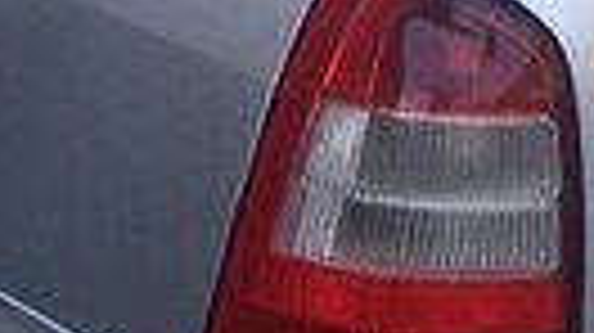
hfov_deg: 11.9
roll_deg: -4.2
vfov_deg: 7.6
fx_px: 2487
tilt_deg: -15.1
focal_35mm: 158
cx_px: -652
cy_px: -7
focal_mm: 4.15
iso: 32
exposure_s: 1/471
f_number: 2.2
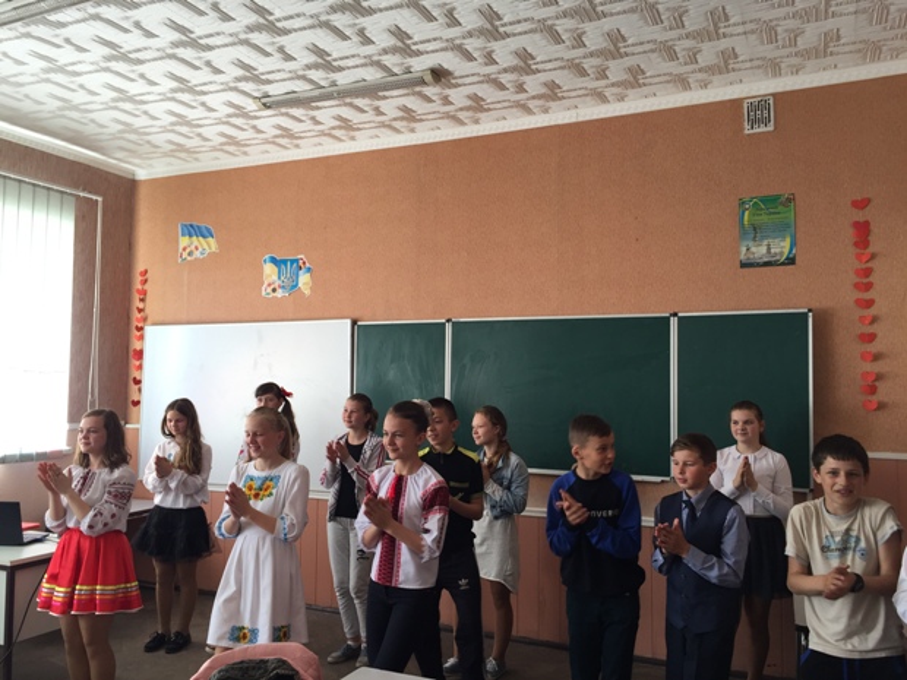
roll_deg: -1.4
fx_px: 760
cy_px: 340
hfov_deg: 61.7
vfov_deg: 48.2
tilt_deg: +2.6
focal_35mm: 29
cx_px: 454
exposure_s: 1/50
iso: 40
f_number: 2.2
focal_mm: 4.15
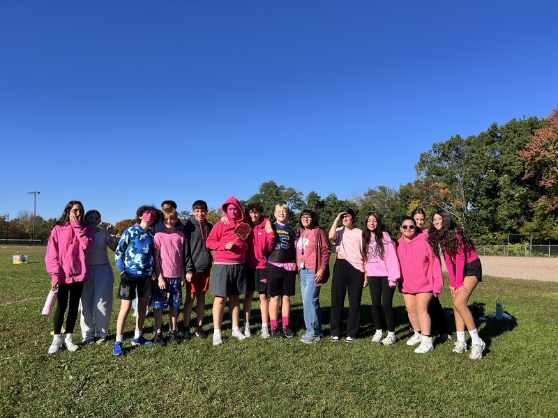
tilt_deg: +4.7
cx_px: 279
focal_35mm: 26
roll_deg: -0.6
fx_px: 419
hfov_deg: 67.3
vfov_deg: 53.1
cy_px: 209
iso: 50
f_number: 1.5
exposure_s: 1/3968
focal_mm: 5.7
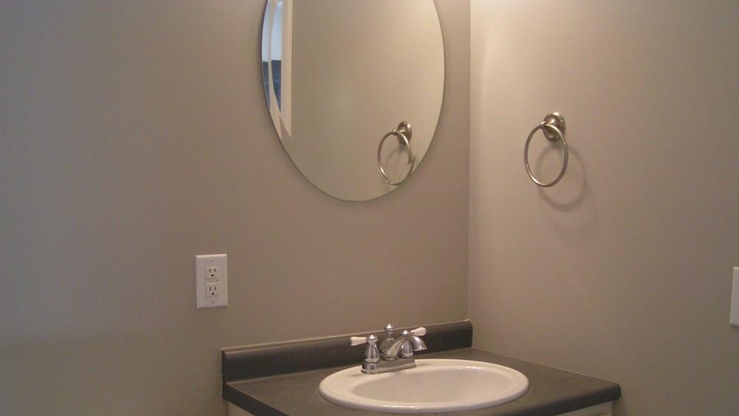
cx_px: 365
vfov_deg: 28.2
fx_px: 823
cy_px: 265
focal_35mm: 42
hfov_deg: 48.3
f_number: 2.8
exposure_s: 1/40
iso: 200
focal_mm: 5.8
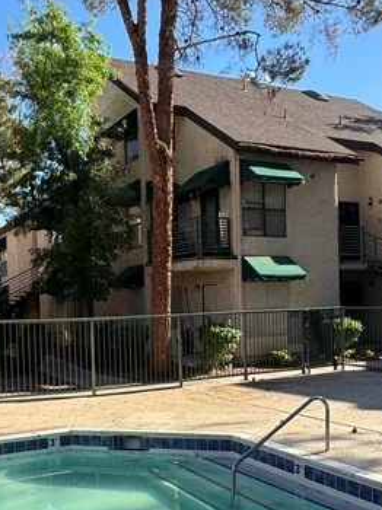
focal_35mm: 41
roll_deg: +2.8
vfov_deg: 45.5
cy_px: 313
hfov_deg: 34.9
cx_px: 147
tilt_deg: -0.3
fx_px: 604
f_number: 2.2
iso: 50
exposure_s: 1/615
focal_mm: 2.22
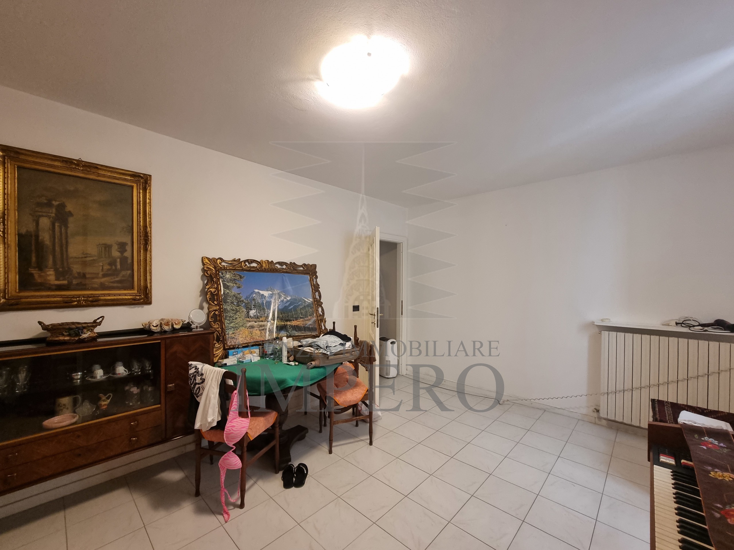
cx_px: 367
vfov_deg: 89.9
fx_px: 276
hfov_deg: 106.2
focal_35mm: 13
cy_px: 275
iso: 250
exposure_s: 1/50
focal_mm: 2.2
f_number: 2.2
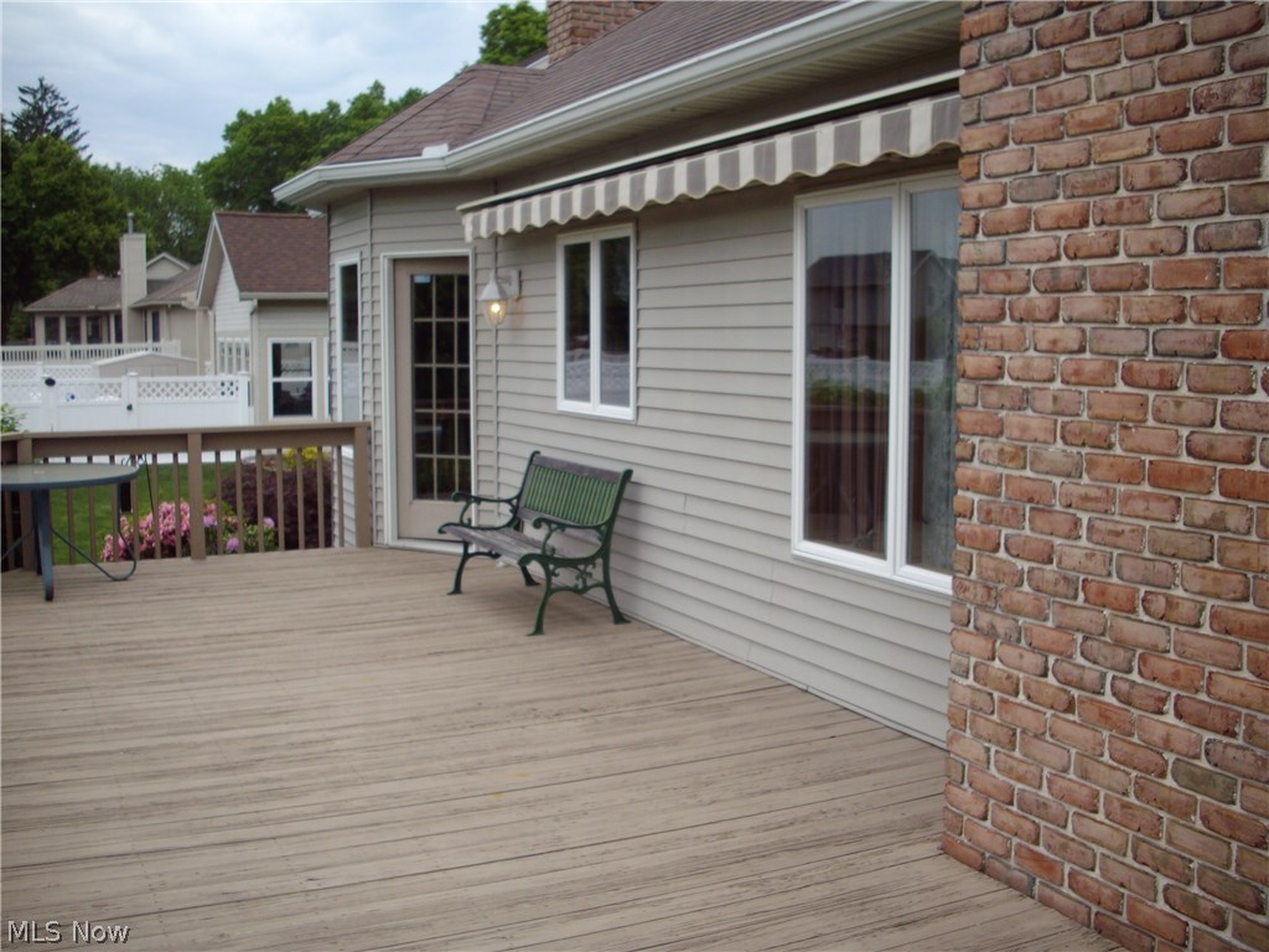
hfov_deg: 50.1
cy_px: 476
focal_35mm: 37
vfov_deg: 38.7
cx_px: 634
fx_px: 1356
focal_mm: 6.2
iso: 80
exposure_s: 1/500
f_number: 2.8
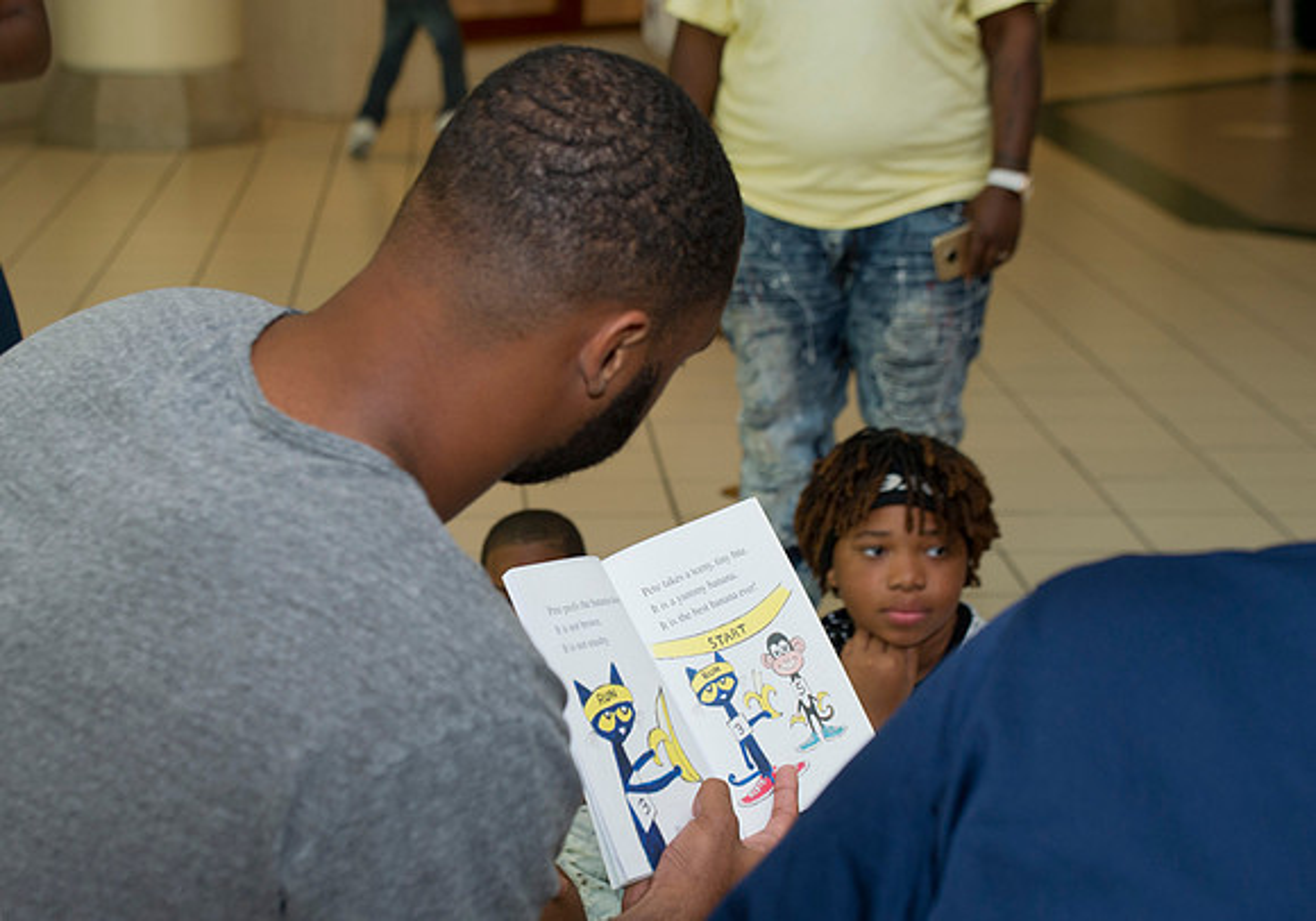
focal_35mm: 79
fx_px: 2923
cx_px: 570
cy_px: 499
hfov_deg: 25.3
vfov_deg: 17.9
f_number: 5.6
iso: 1250
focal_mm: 70
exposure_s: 1/200
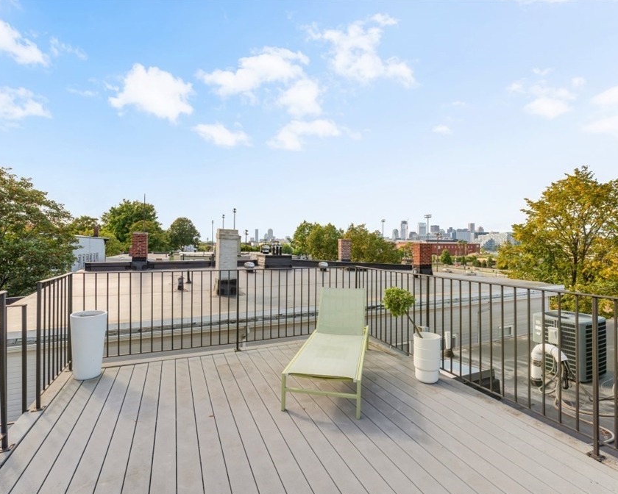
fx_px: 293
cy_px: 248
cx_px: 319
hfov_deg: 93.1
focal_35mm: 16
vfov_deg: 80.4
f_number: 8
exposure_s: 1/400
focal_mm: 14
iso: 100
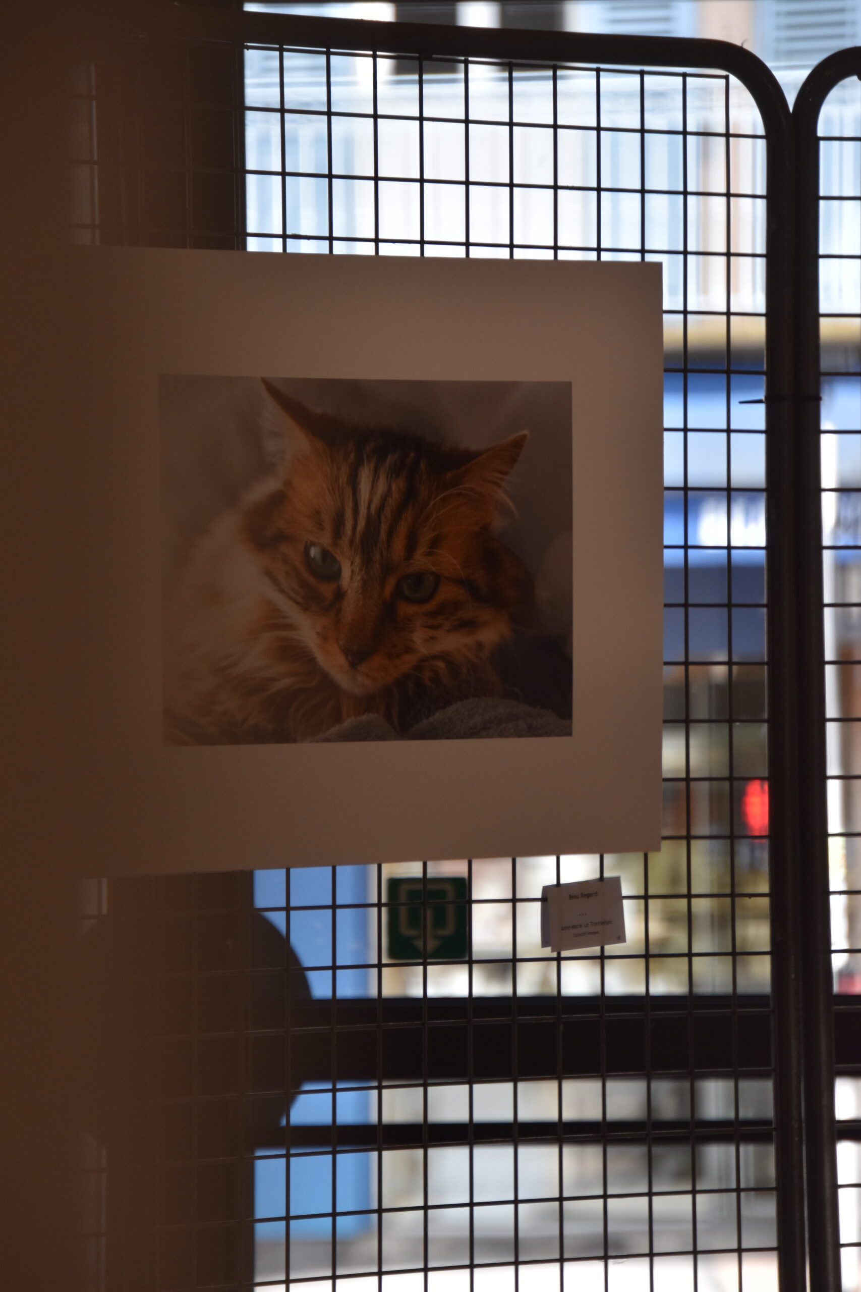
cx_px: 430
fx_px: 7801
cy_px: 646
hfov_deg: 6.3
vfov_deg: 9.5
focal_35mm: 218
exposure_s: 1/800
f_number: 5.6
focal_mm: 145
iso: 800
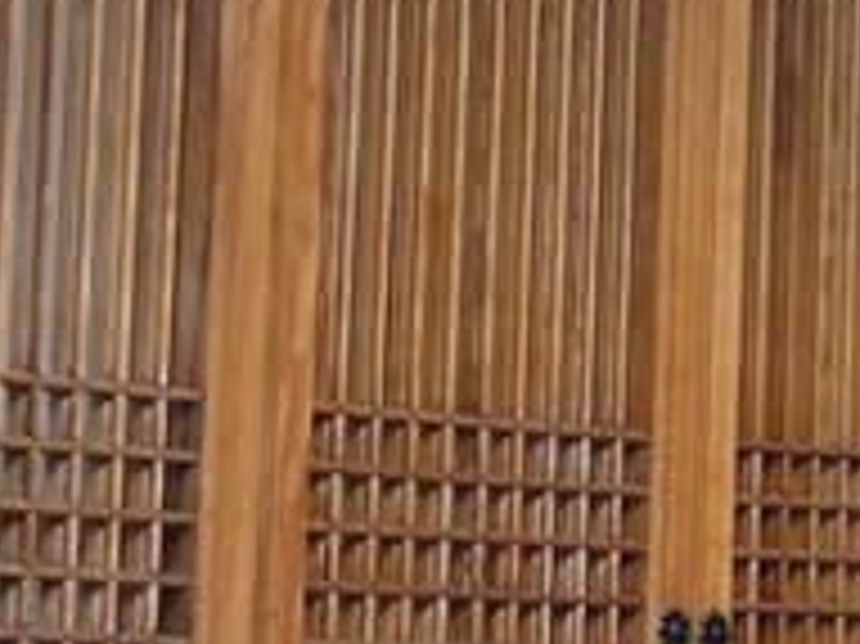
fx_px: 5934
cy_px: 50
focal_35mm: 239
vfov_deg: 6.2
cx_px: 2224
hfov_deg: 7.6
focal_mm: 19
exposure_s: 1/60
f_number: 4.4
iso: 320
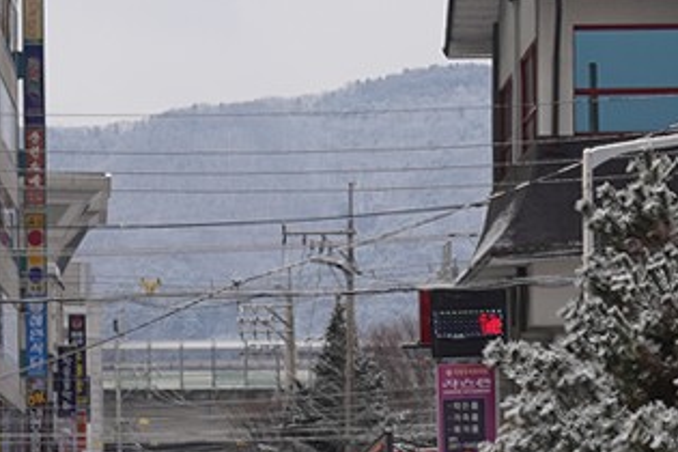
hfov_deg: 7.2
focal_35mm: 286
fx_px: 5386
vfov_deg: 4.8
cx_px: 47
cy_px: 258
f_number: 10
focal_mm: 45
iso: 160
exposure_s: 1/100
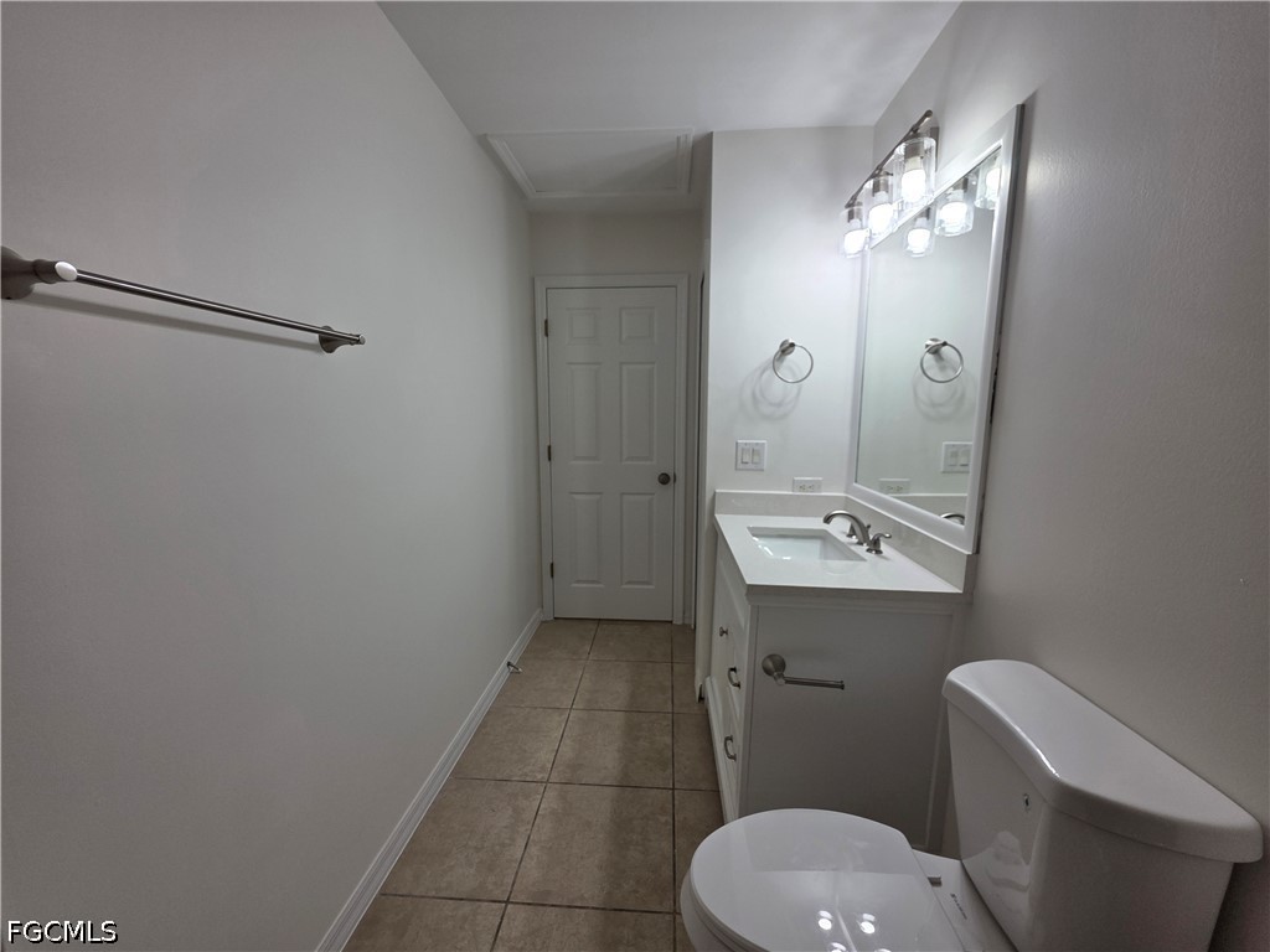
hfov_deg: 106.2
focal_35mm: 13
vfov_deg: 89.9
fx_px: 477
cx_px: 635
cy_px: 476
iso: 50
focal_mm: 2.2
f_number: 1.9
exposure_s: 1/120
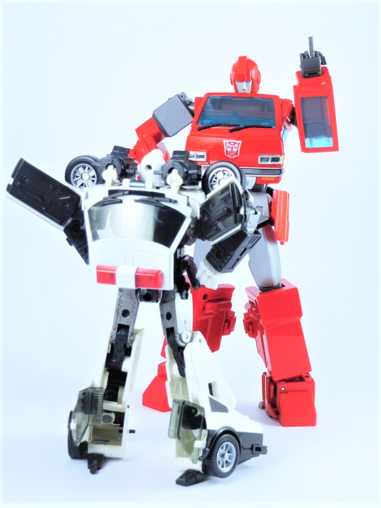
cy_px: 254
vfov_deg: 27.8
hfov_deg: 21.0
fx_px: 1027
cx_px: 190
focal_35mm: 70
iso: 200
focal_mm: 12.5
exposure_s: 1/50
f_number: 4.5
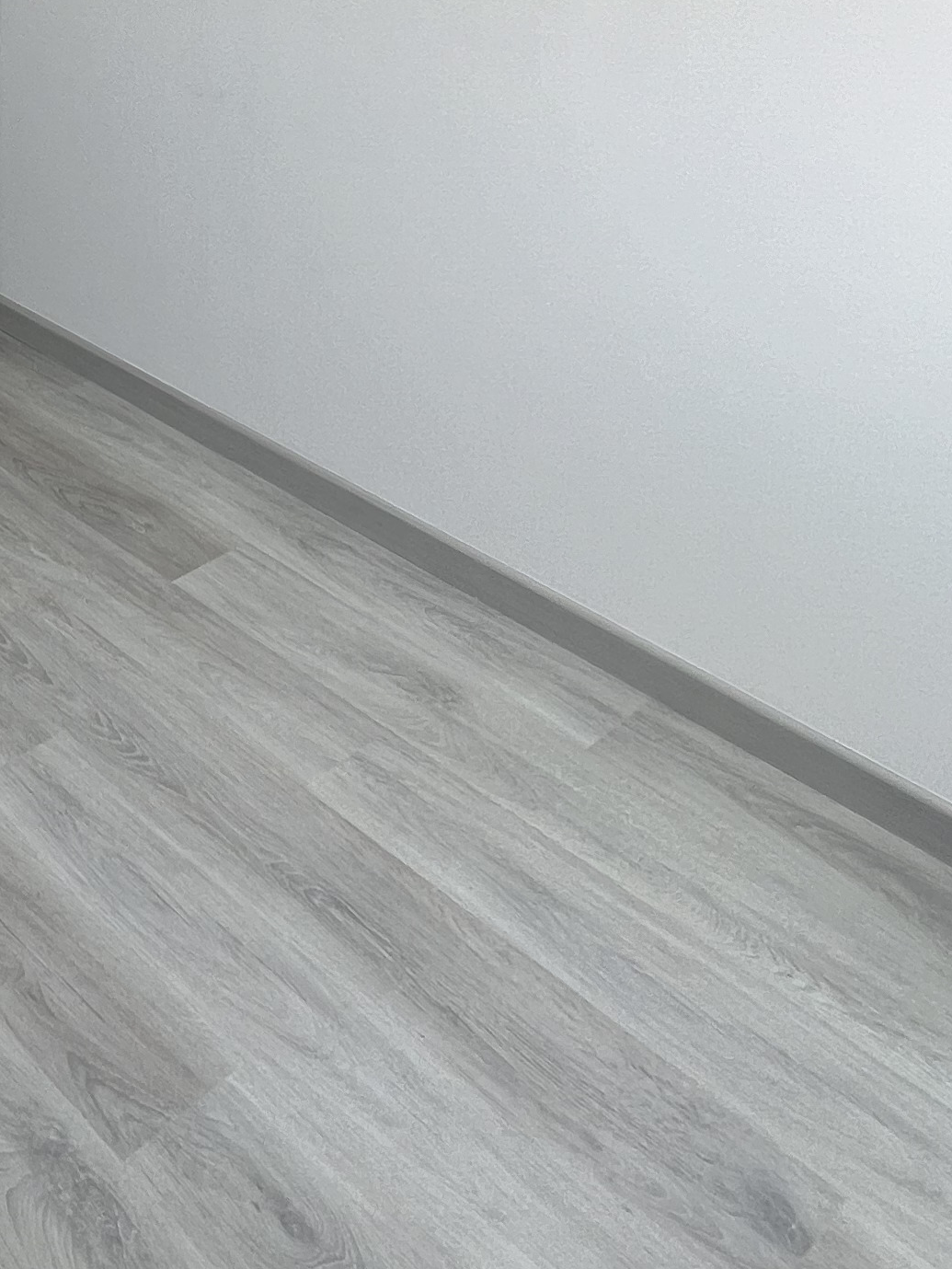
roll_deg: +0.7
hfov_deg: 31.7
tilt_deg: -6.9
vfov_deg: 38.9
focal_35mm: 38
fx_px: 1393
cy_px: -172
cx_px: -185
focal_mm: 1.57
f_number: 1.8
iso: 32
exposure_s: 1/102
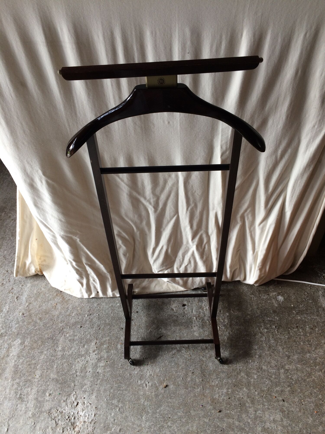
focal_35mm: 29
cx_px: 162
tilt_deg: -47.2
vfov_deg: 61.7
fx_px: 363
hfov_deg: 48.2
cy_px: 217
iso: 40
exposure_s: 1/50
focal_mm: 4.15
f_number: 2.2
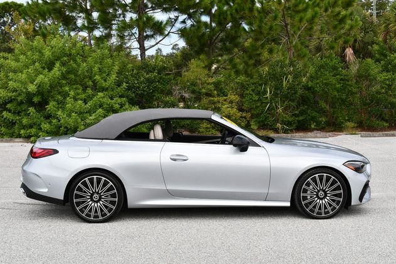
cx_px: 201
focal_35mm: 49
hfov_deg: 40.4
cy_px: 129
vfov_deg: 27.5
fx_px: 539
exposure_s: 1/250
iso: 110
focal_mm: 24
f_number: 8
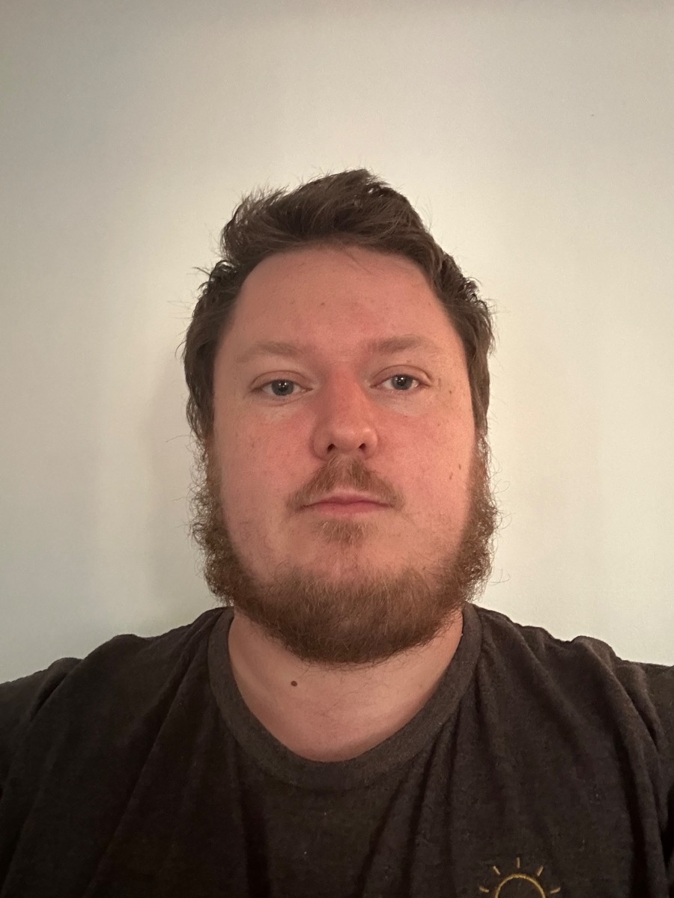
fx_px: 779
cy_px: 449
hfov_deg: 46.8
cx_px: 337
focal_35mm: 30
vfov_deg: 60.0
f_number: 1.9
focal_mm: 2.69
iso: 640
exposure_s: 1/15
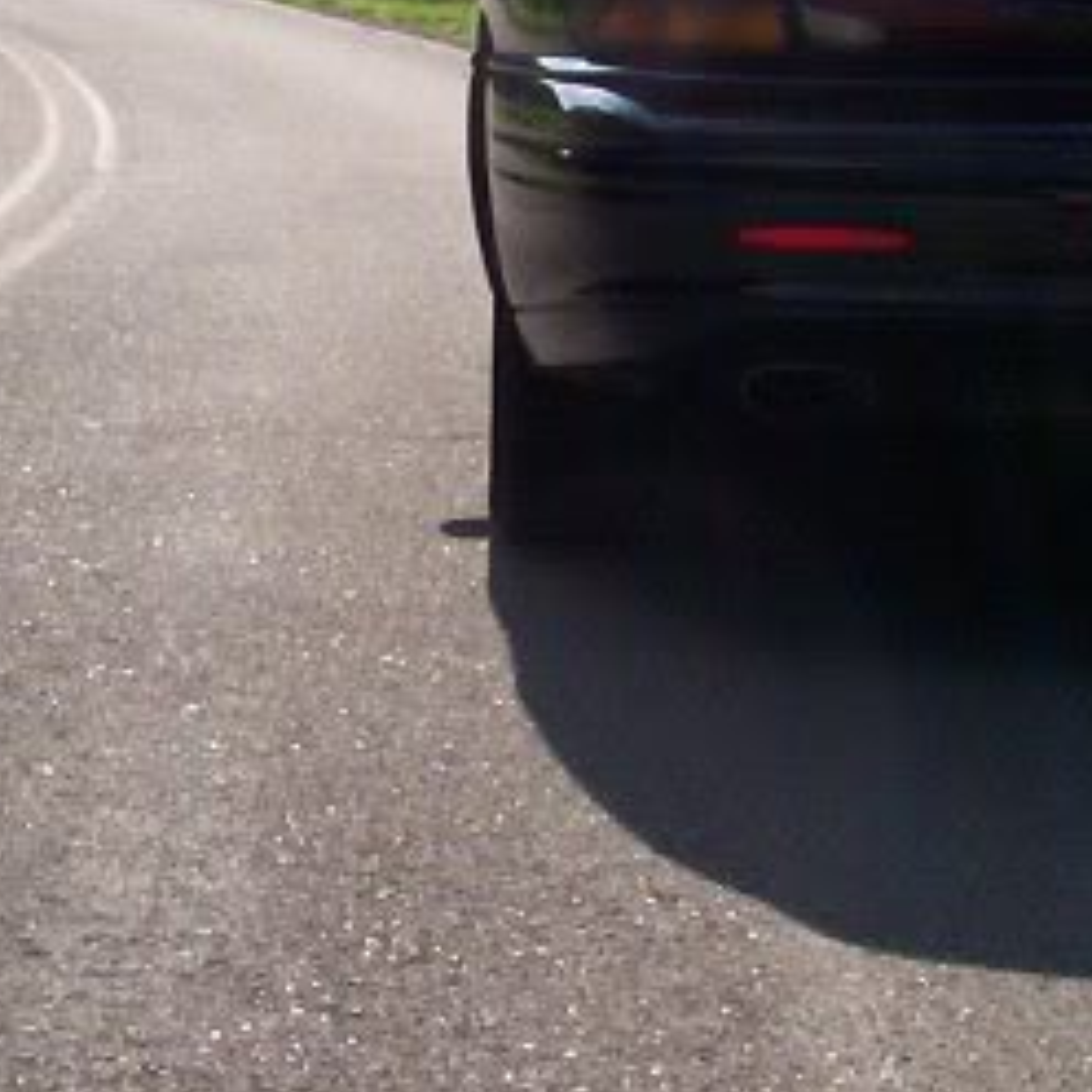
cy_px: -18
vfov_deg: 13.8
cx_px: 423
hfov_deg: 14.1
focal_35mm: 124
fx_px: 4426
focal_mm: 5.6
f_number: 5.1
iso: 80
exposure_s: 1/501
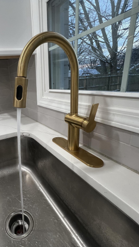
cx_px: 21
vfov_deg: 89.5
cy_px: 123
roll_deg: +6.6
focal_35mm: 19
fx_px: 124
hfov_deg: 53.1
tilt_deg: -18.3
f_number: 1.8
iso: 160
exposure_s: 1/60
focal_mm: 1.57
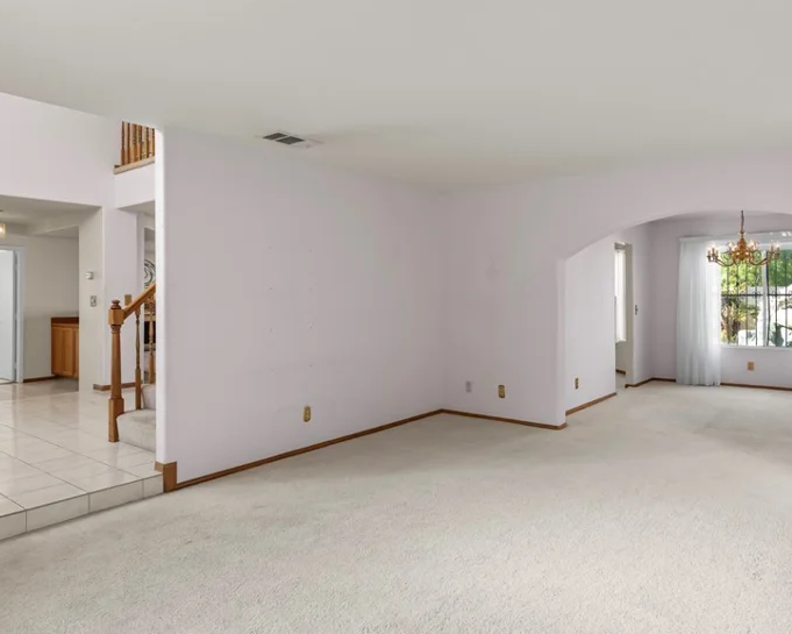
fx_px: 563
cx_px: 429
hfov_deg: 70.2
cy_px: 297
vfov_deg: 58.7
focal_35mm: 24
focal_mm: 17
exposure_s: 1/25
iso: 400
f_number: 8
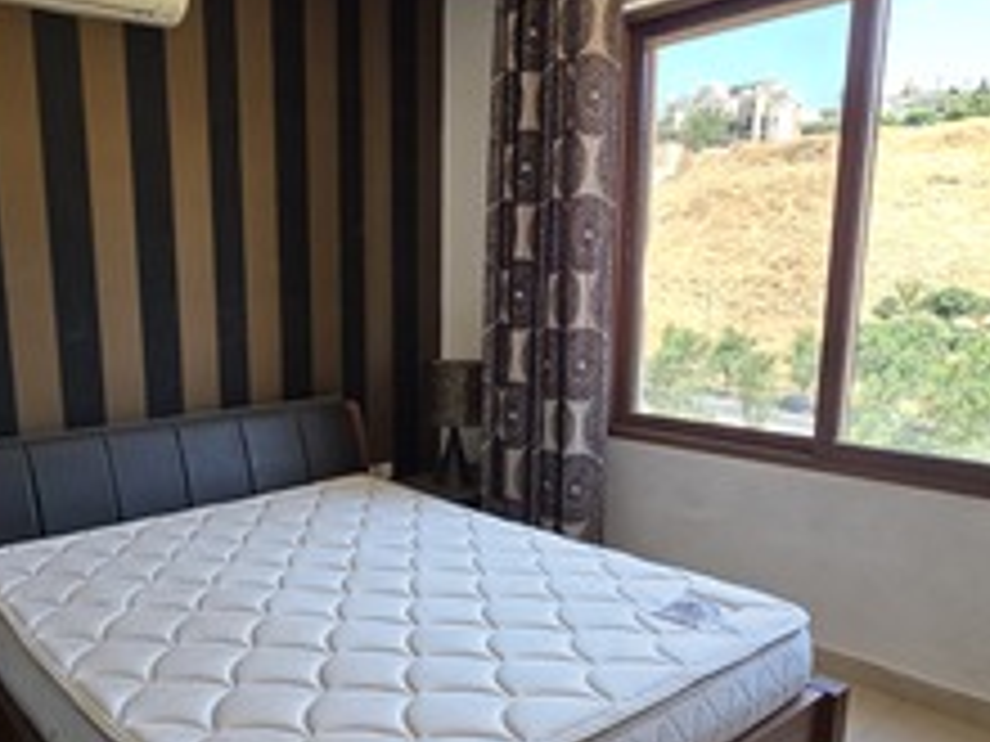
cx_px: 308
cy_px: 438
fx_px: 772
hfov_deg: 63.2
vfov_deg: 51.1
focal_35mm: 27
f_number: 1.9
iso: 64
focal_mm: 2.2
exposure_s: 1/100
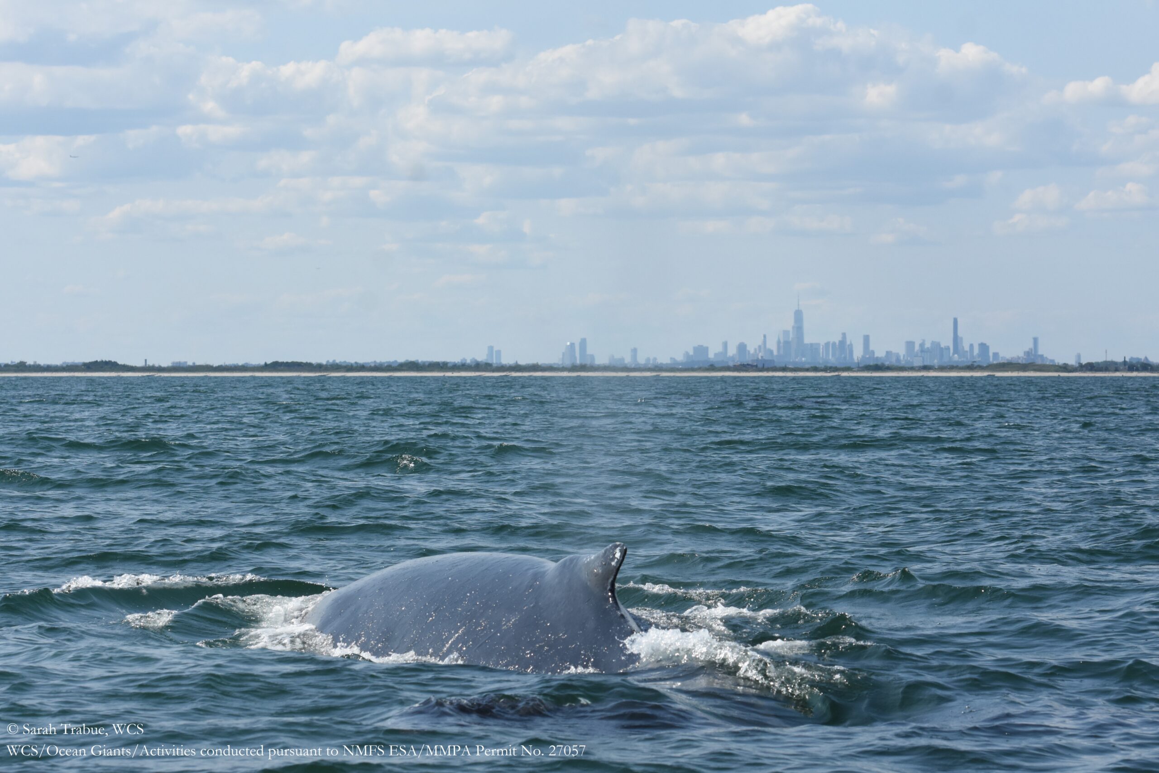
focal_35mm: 123
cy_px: 386
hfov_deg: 16.7
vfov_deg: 11.1
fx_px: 3960
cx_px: 580
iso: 800
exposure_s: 1/5000
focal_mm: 82
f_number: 5.6
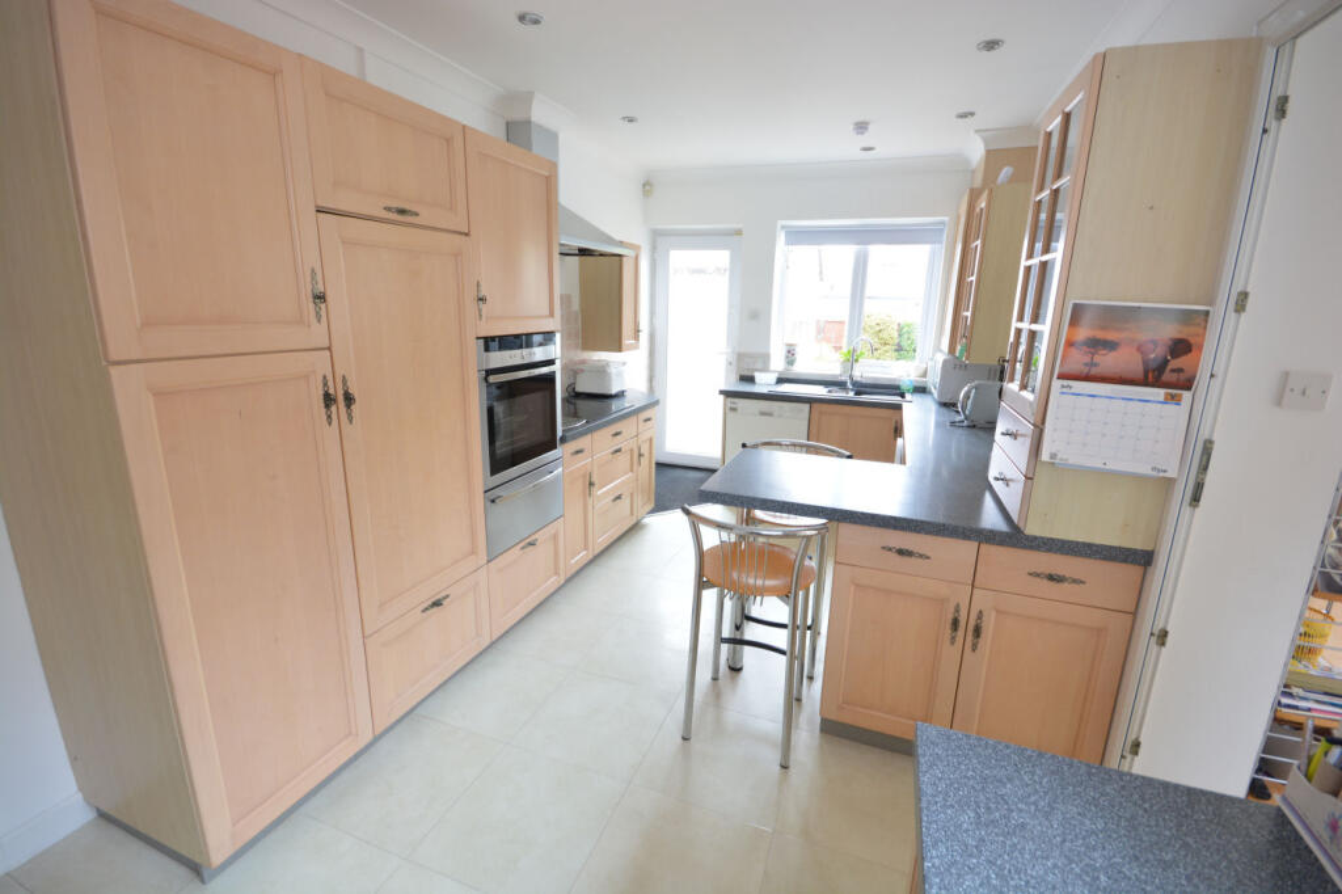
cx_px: 671
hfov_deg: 100.4
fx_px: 559
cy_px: 447
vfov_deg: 77.3
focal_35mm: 15
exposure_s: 1/10
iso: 400
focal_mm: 10
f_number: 8
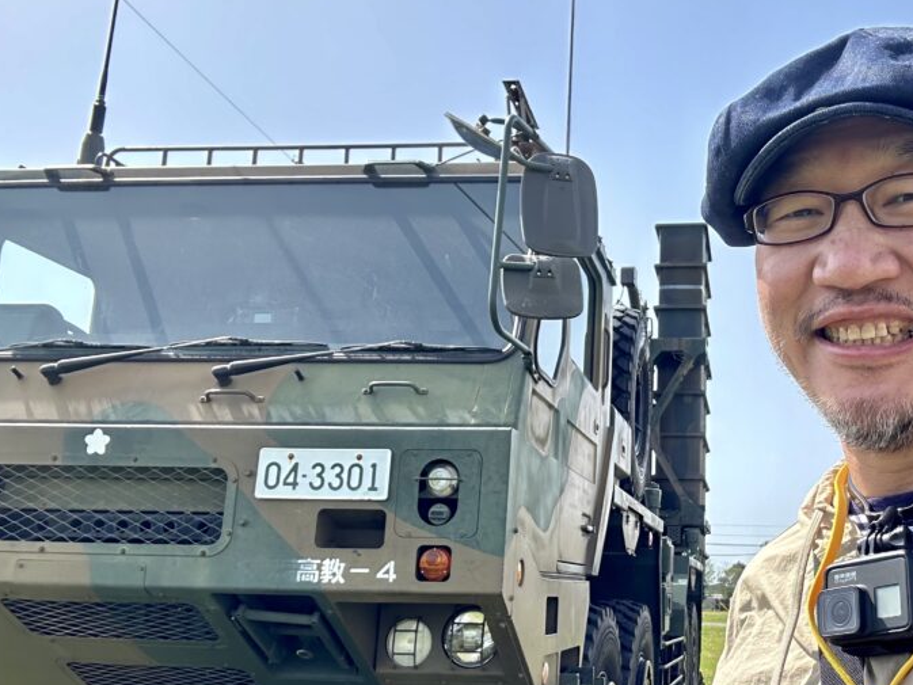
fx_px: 923
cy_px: 397
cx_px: 635
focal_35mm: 35
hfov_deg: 51.3
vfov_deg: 40.6
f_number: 1.9
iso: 25
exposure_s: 1/600
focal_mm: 2.69
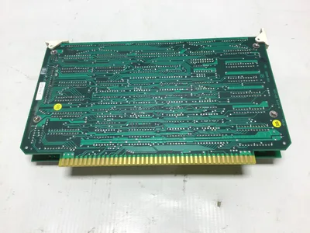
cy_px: 116
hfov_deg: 58.4
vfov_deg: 45.4
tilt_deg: -59.5
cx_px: 155
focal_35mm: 31
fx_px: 278
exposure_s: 1/120
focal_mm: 3.3
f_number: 2.4
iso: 32
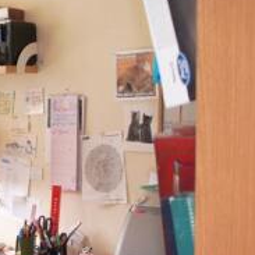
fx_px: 758
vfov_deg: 18.8
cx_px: -63
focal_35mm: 91
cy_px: 215
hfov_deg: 18.0
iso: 500
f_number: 4
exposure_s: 1/60
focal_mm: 20
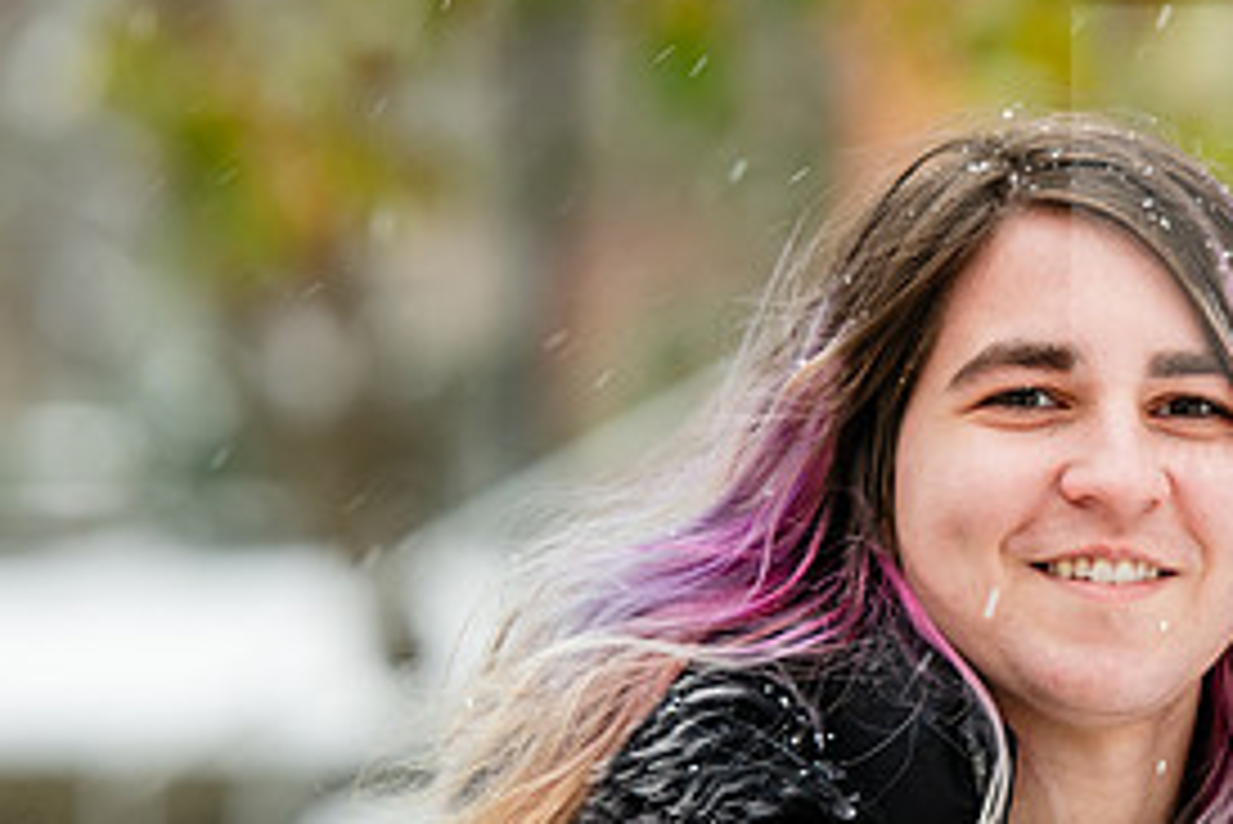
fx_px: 11239
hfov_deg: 6.3
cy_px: 552
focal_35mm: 328
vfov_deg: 4.2
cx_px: 936
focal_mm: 155
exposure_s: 1/250
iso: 500
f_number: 3.5
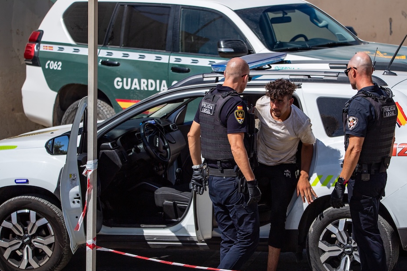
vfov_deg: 7.0
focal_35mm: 195
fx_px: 2204
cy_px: 149
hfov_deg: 10.5
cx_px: 253
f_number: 5
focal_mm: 150
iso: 160
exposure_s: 1/2500
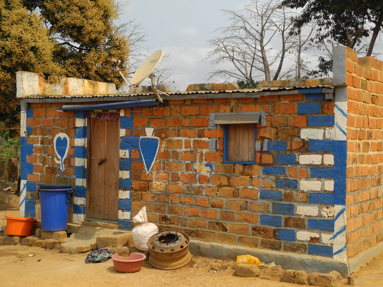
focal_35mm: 50
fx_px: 553
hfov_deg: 38.2
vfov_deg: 29.1
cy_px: 144
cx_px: 192
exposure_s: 1/943
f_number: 4
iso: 100
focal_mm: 10.7
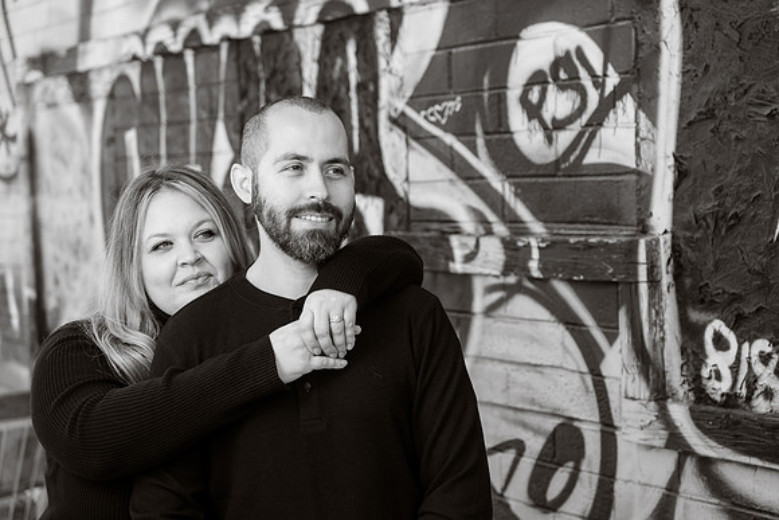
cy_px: 260
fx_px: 1580
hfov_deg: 27.7
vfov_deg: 18.7
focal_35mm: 73
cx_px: 390
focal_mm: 73
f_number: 4
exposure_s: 1/60
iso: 50
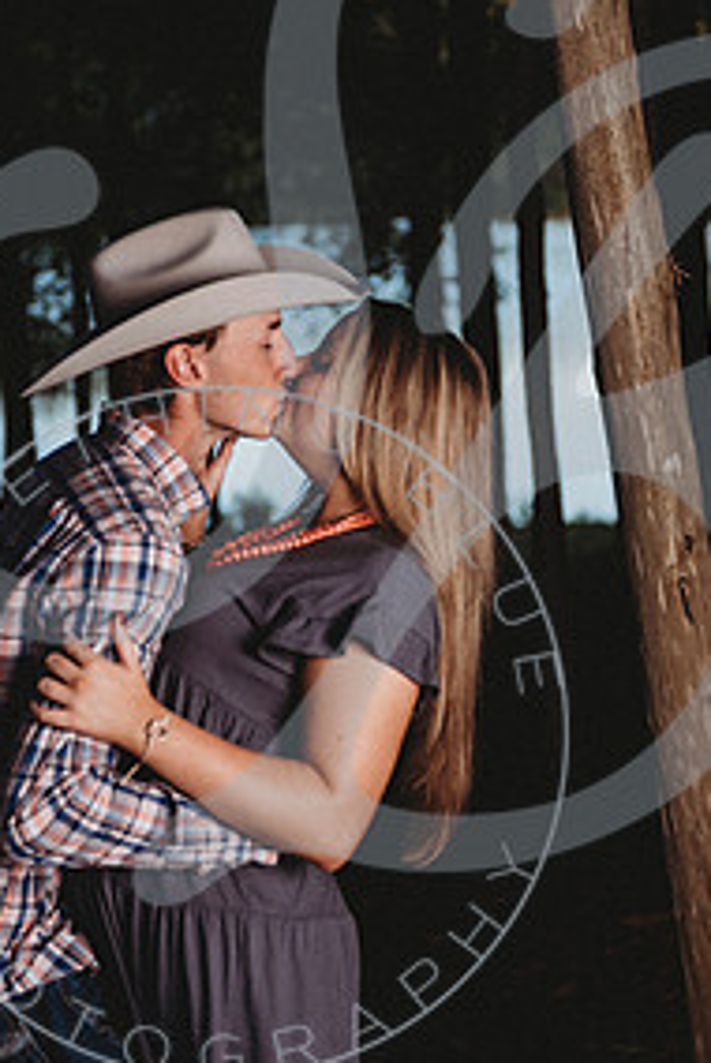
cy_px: 449
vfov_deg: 23.3
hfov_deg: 15.7
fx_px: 2571
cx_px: 389
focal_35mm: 87
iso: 100
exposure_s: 1/125
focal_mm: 55
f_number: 2.8
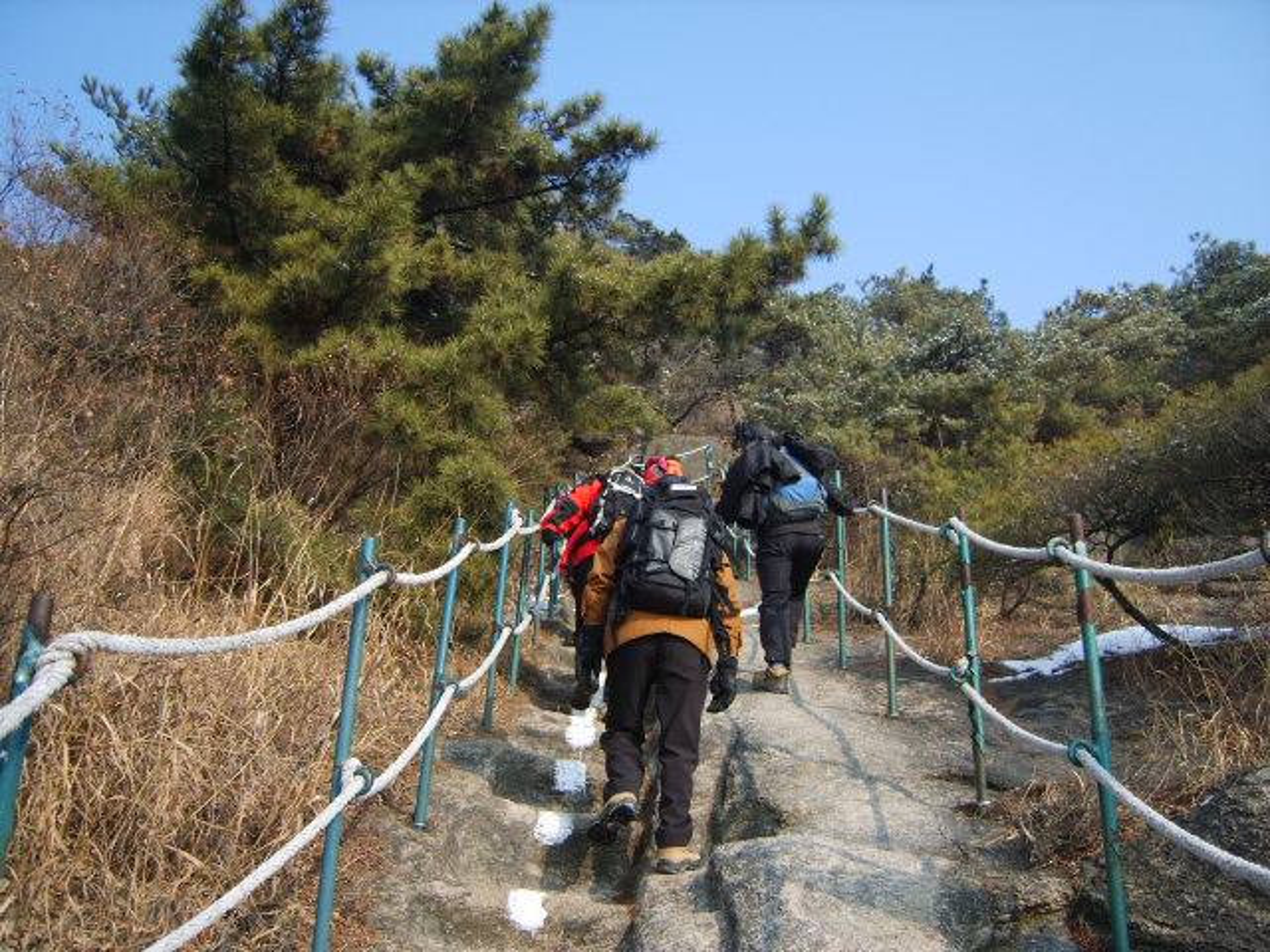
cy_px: 476
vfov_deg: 40.7
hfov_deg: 52.6
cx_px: 635
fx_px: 1284
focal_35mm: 35
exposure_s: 1/750
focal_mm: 7.4
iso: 50
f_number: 2.8
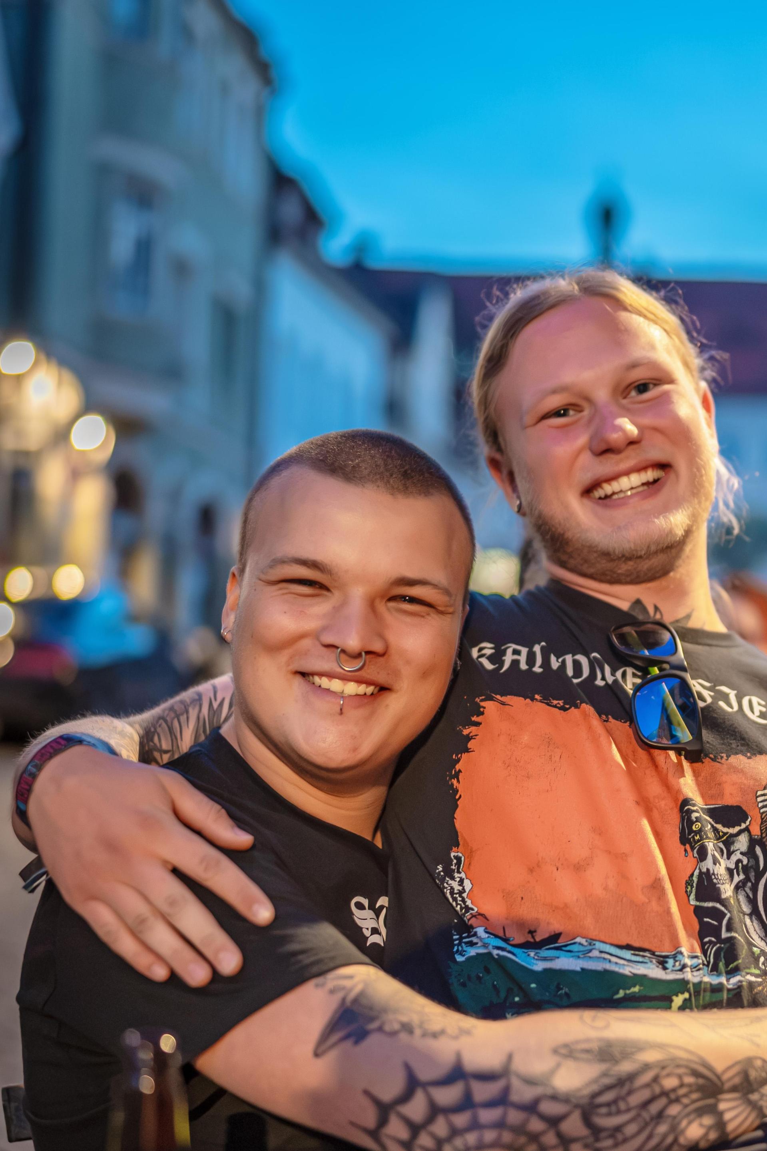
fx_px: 1119
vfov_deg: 54.4
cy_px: 576
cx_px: 384
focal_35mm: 35
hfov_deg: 37.8
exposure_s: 1/250
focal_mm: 35
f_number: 1.2
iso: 2500
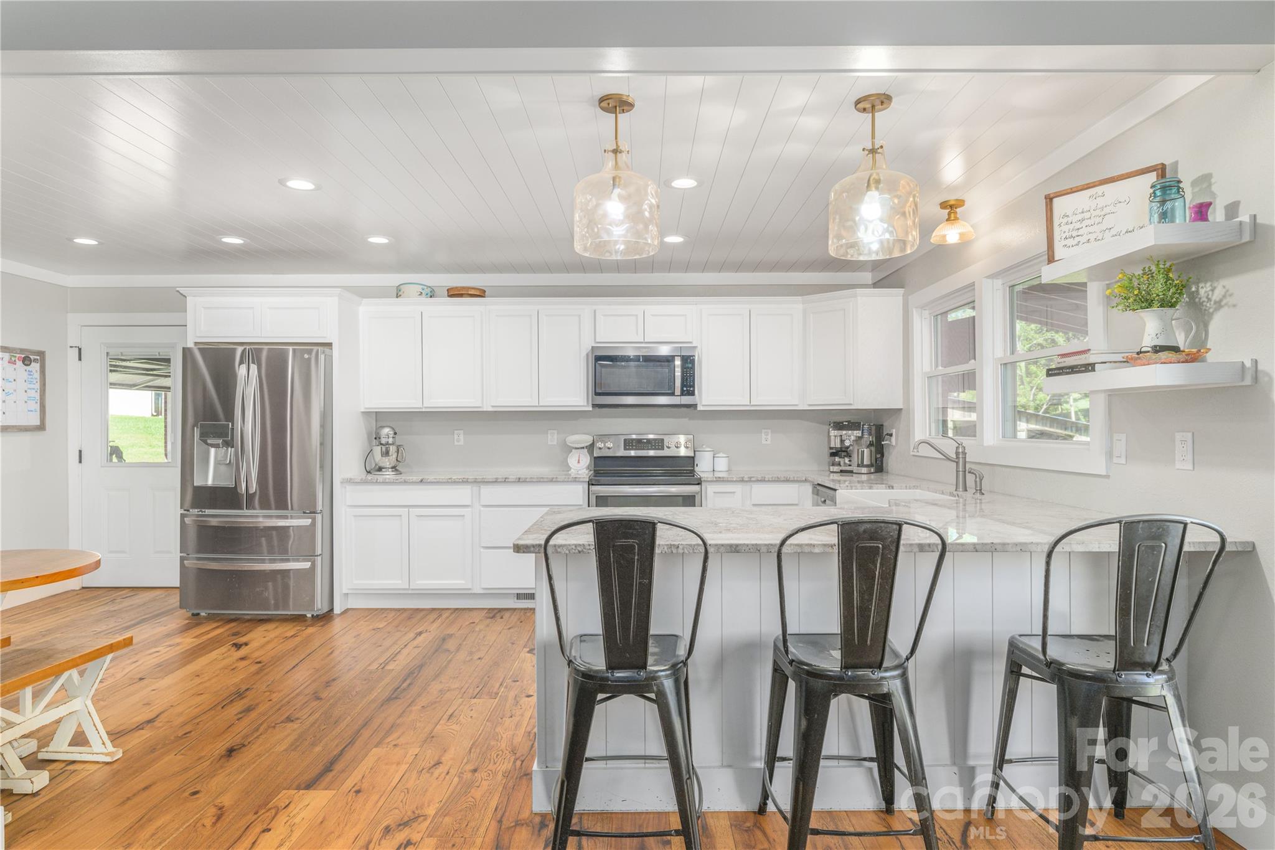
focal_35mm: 20
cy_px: 425
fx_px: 708
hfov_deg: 84.0
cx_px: 638
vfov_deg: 61.9
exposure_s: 1/10
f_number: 8
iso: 320
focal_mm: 20
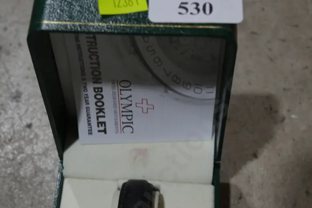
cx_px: 157
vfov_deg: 18.3
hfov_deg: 27.7
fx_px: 633
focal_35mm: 73
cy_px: 190
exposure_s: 1/60
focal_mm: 26
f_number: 5.3
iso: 200
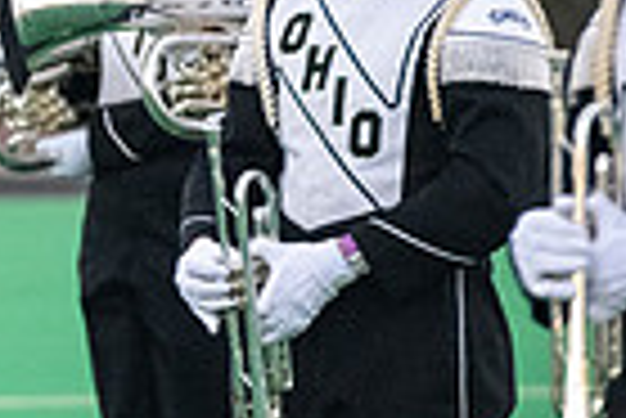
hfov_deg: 2.5
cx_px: -495
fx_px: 14500
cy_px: -92
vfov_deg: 1.7
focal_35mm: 833
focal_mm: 200
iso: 5000
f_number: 4.5
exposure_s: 1/5000
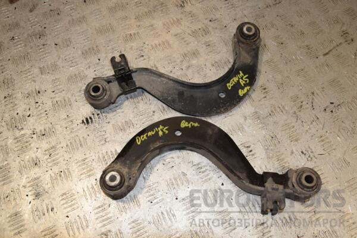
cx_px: 178
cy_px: 119
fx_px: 327
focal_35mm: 33
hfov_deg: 57.2
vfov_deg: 40.0
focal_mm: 22
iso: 800
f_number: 14
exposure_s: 1/200
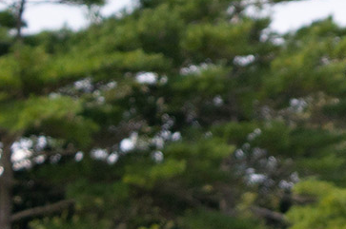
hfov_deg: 2.3
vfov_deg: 1.5
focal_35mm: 912
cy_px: 469
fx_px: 8754
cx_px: 632
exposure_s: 1/2500
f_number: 5.6
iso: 1000
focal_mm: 207
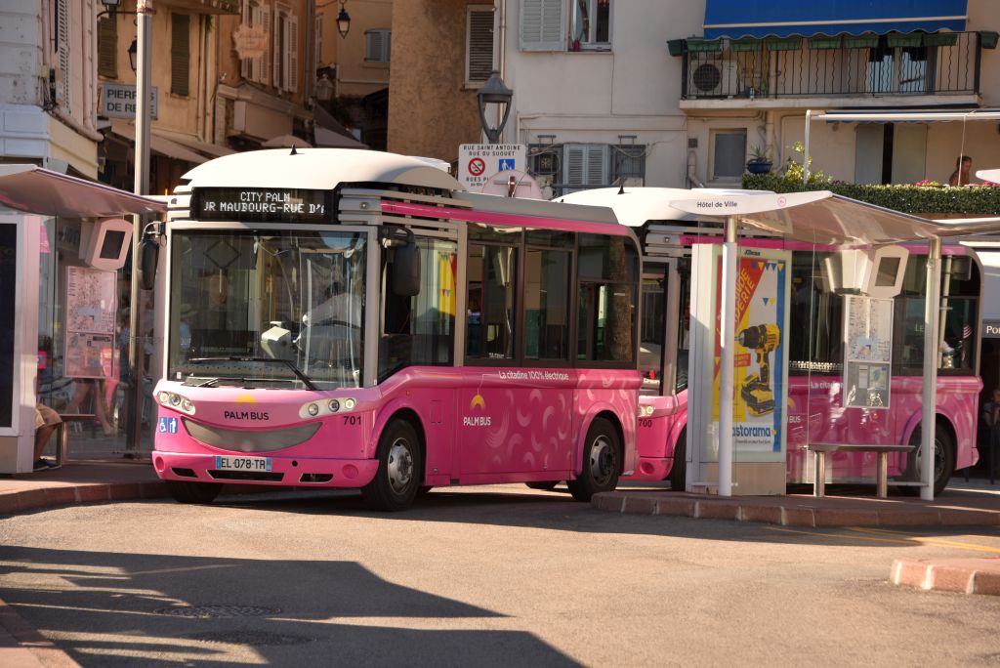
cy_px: 334
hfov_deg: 15.2
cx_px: 500
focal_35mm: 135
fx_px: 3752
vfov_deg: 10.2
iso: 100
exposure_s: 1/160
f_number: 6.3
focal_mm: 135
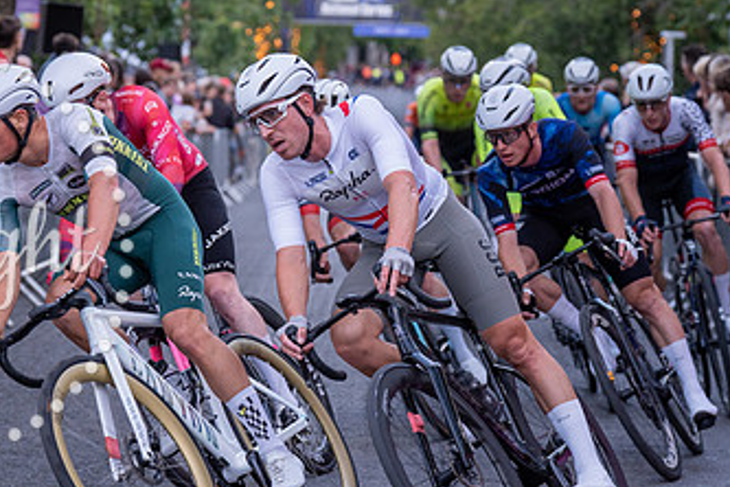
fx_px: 3041
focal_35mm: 150
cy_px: 137
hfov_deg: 13.7
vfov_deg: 9.1
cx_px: 267
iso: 1600
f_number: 3.5
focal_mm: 86
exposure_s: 1/800
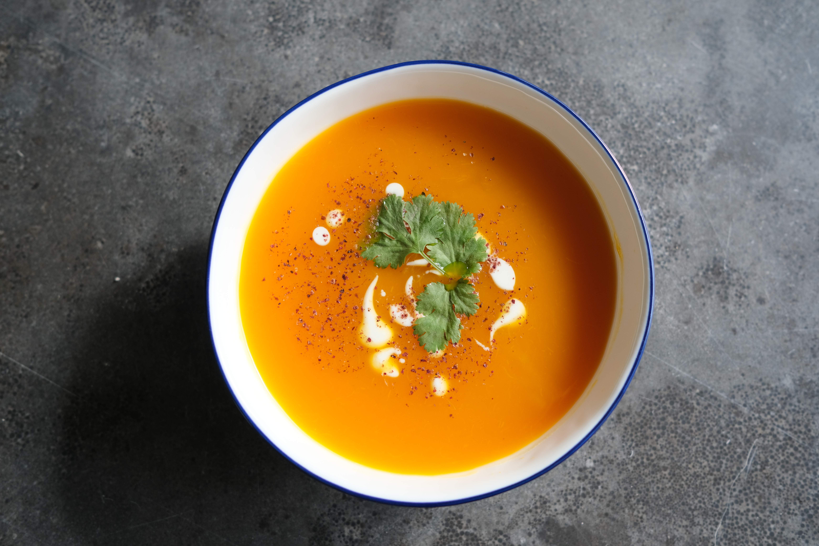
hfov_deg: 54.4
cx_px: 410
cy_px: 273
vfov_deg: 37.9
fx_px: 796
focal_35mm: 35
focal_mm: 23
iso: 320
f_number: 3.6
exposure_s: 1/340
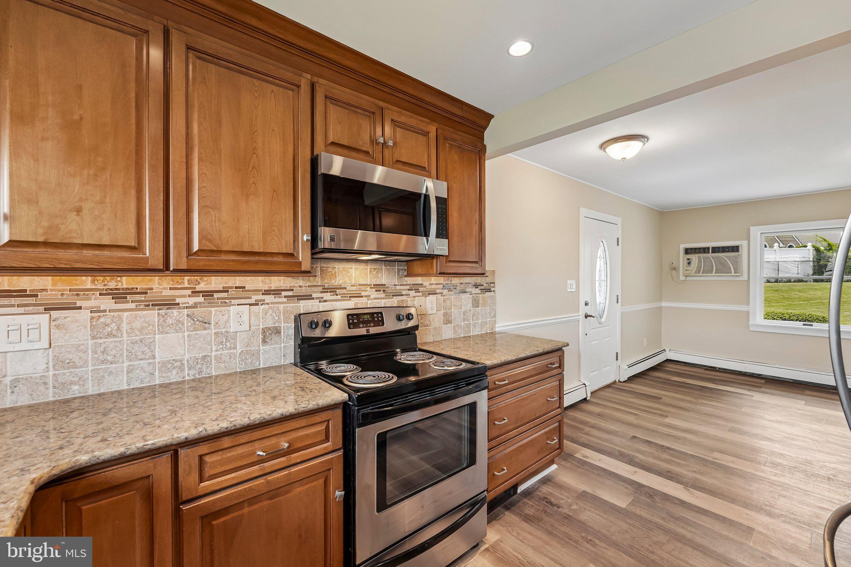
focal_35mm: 14
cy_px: 284
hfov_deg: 104.3
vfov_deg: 81.2
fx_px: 331
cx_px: 426
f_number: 8
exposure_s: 1/13
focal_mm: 14
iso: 500
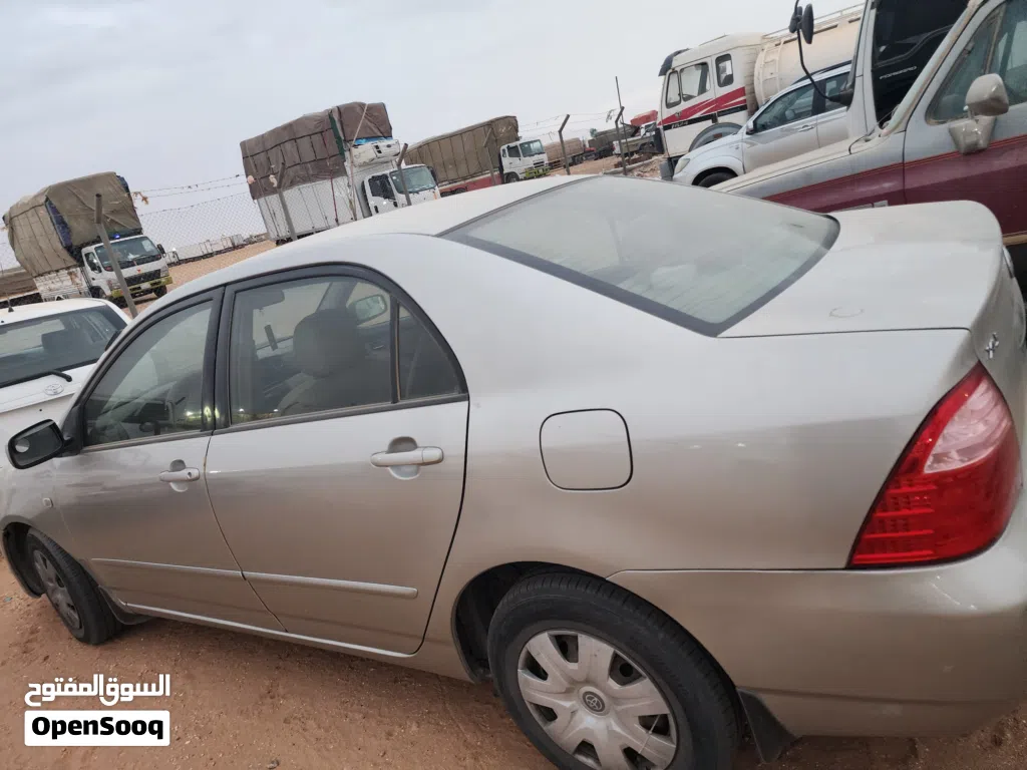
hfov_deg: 73.9
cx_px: 514
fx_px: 682
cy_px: 385
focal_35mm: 23
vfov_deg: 58.9
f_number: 1.8
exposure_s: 1/100
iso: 500
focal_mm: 6.4
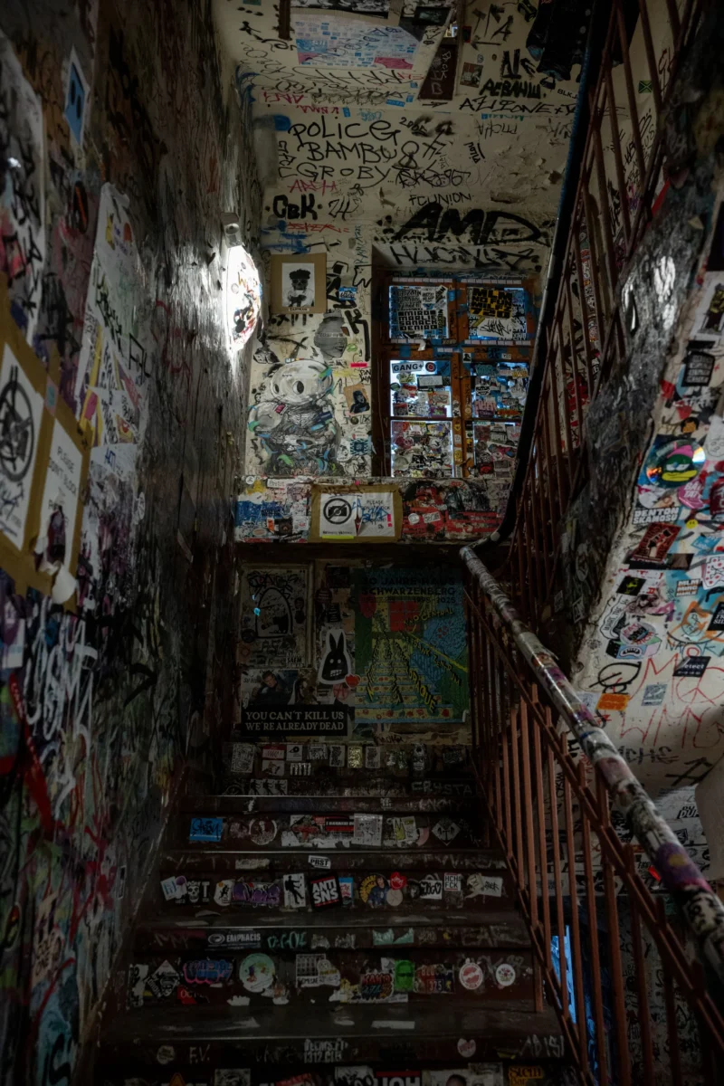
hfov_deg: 47.9
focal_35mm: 27
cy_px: 543
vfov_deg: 67.4
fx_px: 814
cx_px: 362
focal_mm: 27
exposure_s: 1/160
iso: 5000
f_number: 4
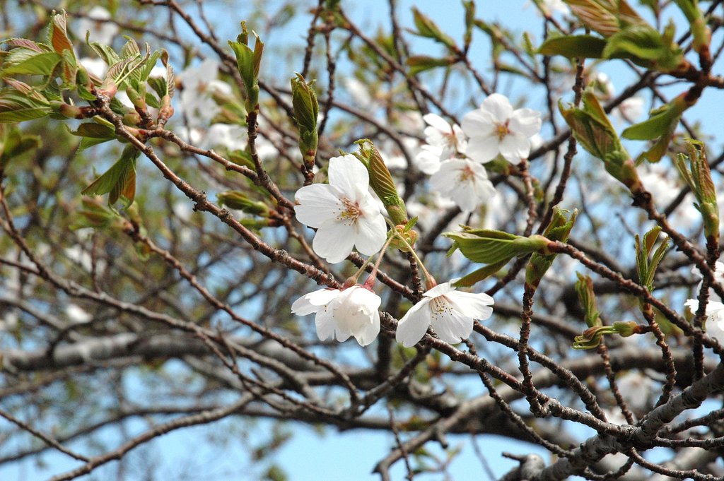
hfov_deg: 19.5
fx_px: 2110
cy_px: 240
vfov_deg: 13.0
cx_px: 362
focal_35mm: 105
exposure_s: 1/500
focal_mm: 70
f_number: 11
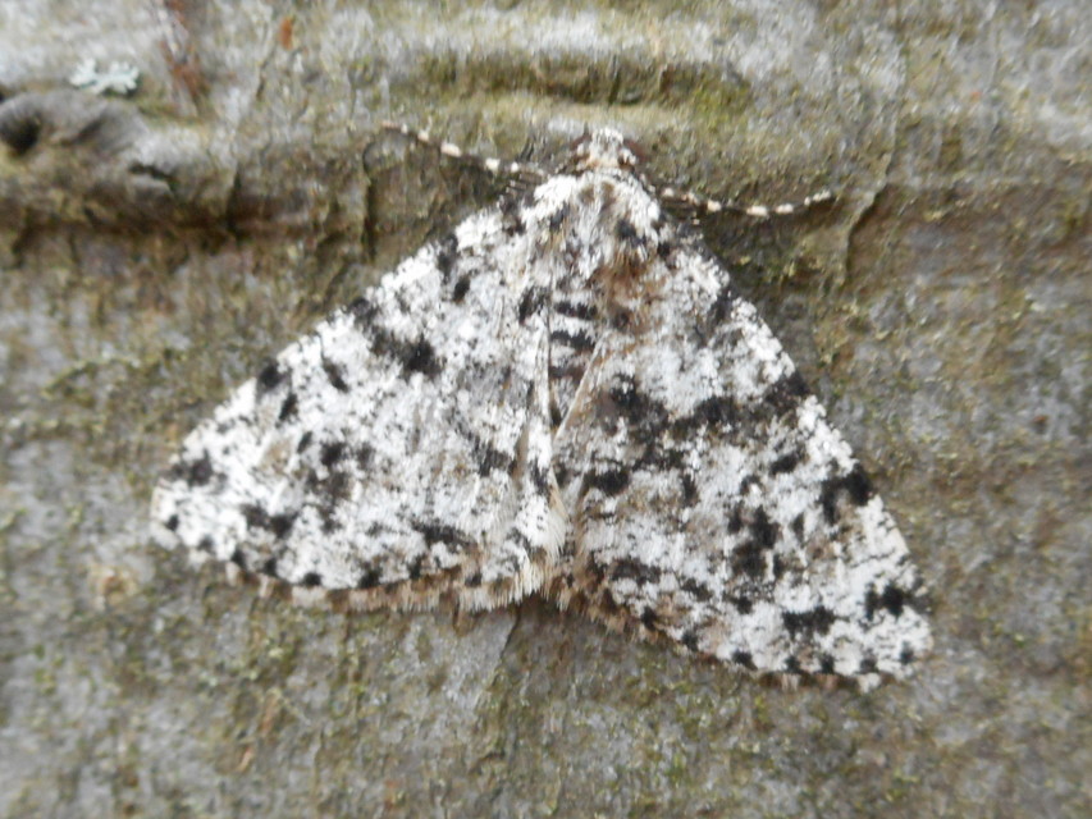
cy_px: 410
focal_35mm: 34
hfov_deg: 54.0
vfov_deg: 41.8
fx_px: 1073
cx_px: 546
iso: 360
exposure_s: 1/30
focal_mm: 6
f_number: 4.2
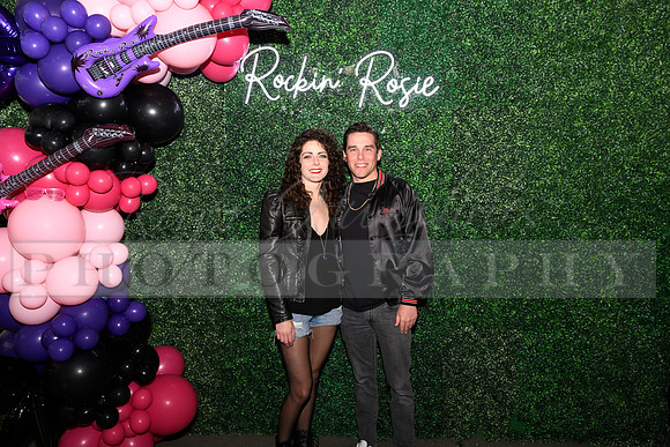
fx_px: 540
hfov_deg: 63.6
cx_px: 335
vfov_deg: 45.0
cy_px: 224
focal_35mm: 29
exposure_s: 1/60
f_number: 6.3
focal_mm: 29
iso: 500
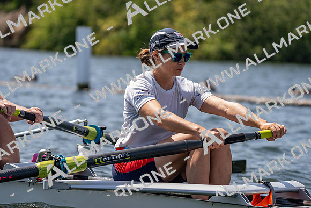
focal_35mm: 243
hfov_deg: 8.5
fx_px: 2100
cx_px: 156
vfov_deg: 5.7
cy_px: 104
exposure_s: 1/2000
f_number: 5.6
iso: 250
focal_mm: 243
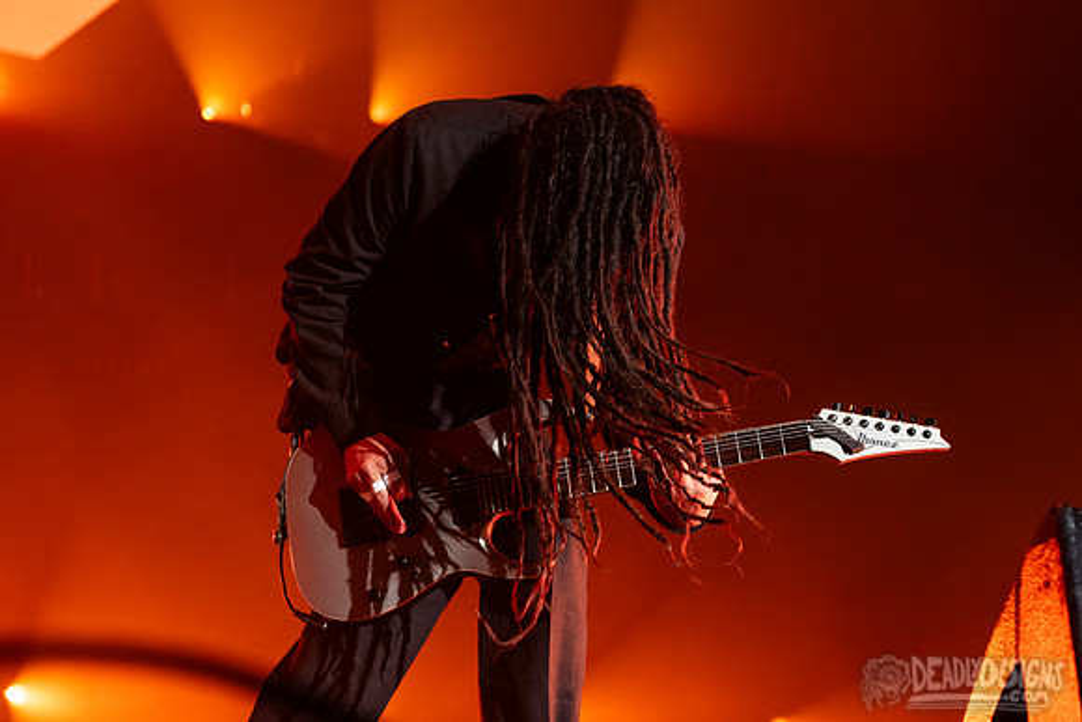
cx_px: 622
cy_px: 308
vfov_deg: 17.0
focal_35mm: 80
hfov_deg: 25.2
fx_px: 2420
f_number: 3.2
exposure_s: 1/500
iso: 1000
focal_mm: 70
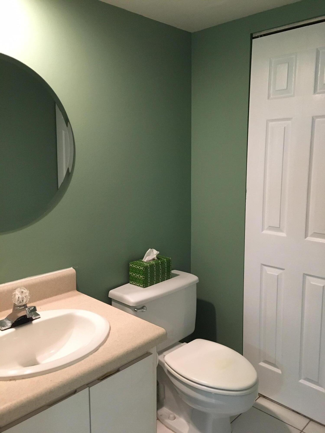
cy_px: 216
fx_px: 363
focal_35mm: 29
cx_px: 162
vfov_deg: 61.7
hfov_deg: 48.2
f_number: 2.2
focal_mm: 4.15
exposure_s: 1/30
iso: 250
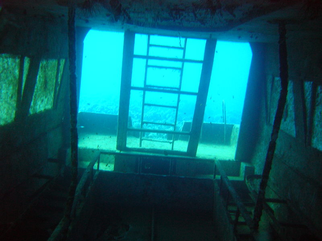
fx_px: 316
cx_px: 161
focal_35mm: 34
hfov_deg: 54.0
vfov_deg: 41.8
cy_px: 120
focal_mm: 5.7
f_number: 2.9
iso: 50
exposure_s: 1/40.5
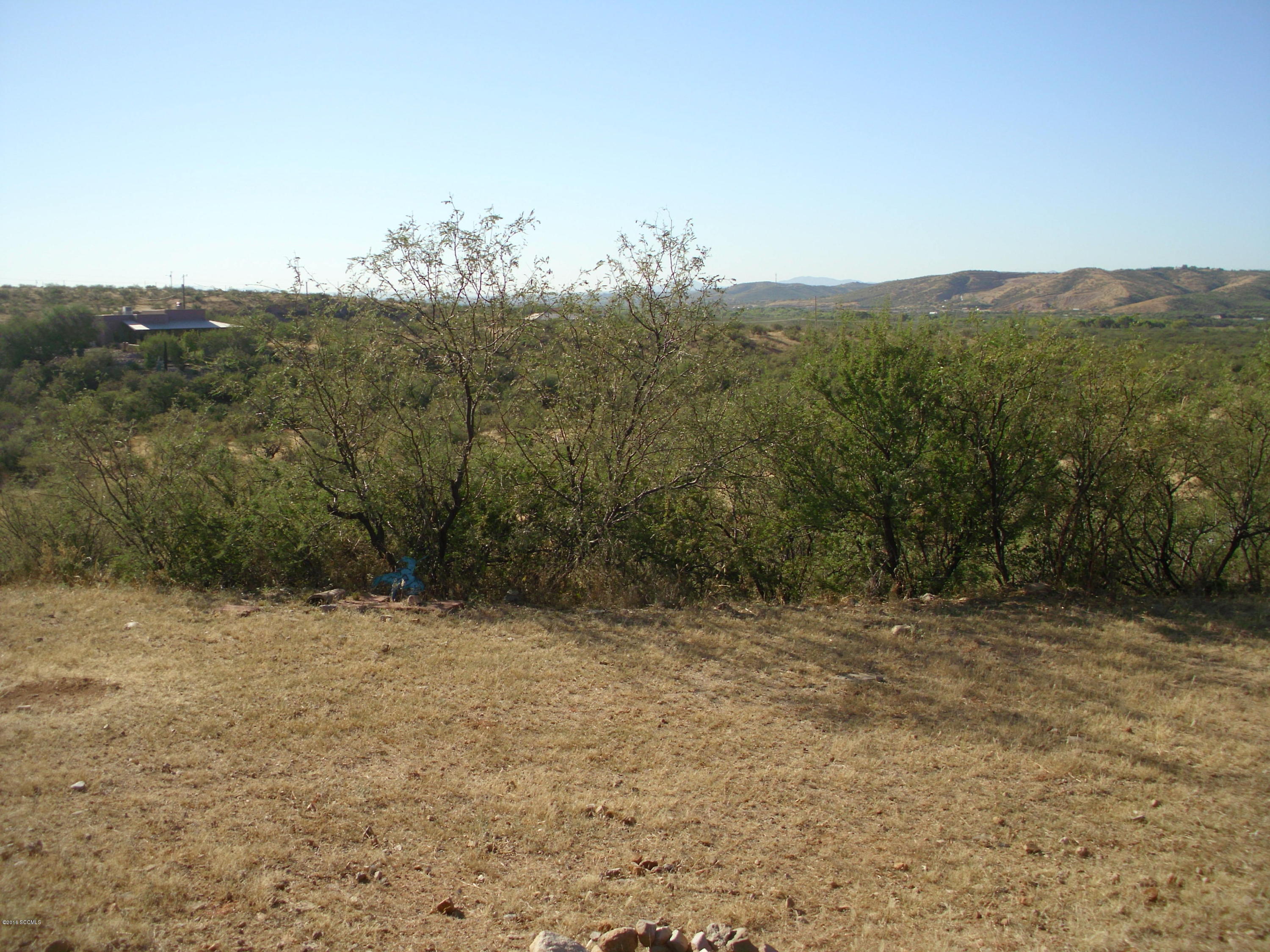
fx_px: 1394
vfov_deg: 37.7
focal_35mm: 38
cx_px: 635
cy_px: 476
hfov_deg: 49.0
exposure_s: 1/139
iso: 50
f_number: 7.3
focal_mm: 6.3
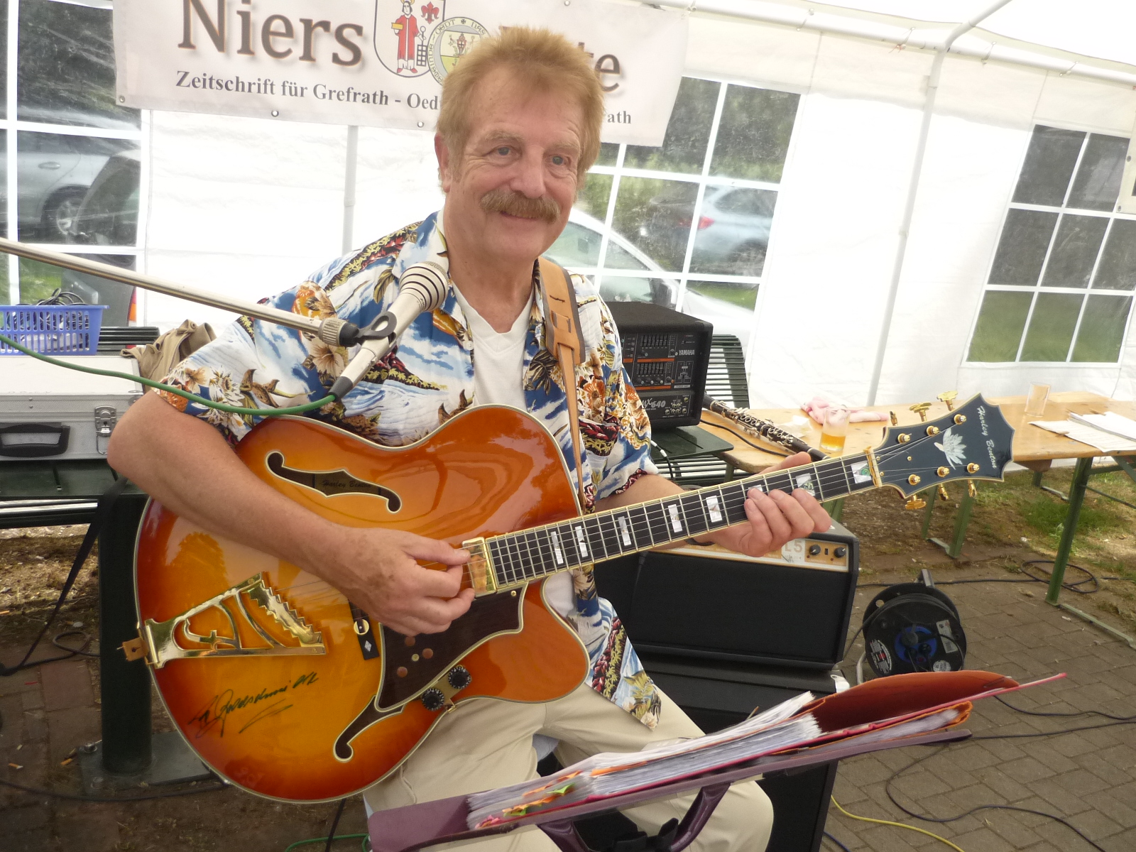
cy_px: 426
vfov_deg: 42.9
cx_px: 568
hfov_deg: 55.4
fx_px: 1083
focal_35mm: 33
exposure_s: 1/125
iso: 200
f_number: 8
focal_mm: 5.5
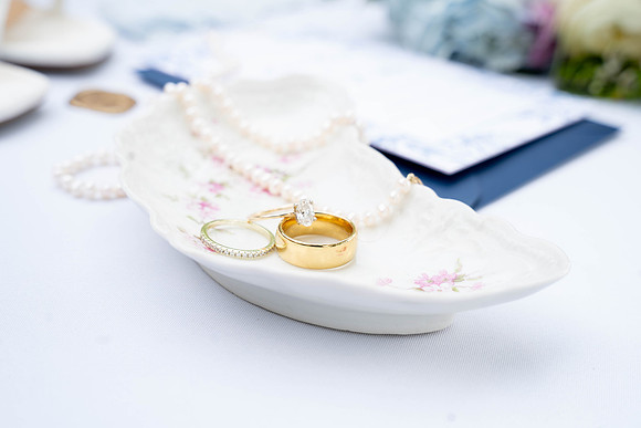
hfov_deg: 38.5
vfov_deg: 26.2
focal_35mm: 52
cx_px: 320
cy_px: 214
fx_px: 917
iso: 200
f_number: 6.3
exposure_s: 1/200
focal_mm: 51.5
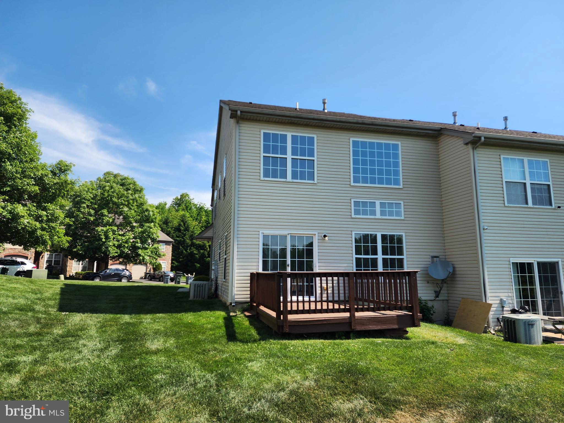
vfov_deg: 58.9
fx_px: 375
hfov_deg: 73.9
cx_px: 282
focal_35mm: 23
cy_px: 212
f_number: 1.8
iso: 12
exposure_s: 1/803
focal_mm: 6.4
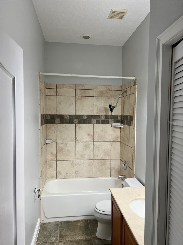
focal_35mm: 26
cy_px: 122
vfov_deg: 67.3
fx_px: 183
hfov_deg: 53.1
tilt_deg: -2.2
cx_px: 92
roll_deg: +0.1
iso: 100
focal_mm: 5.7
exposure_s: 1/120
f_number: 1.5
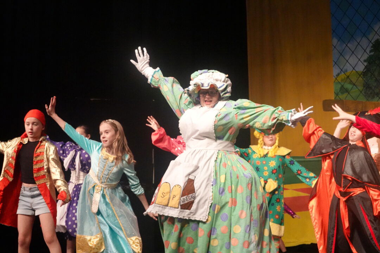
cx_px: 190
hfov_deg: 29.2
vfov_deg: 19.7
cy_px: 126
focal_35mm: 69
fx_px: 728
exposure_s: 1/250
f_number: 4
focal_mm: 25.34
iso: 4000
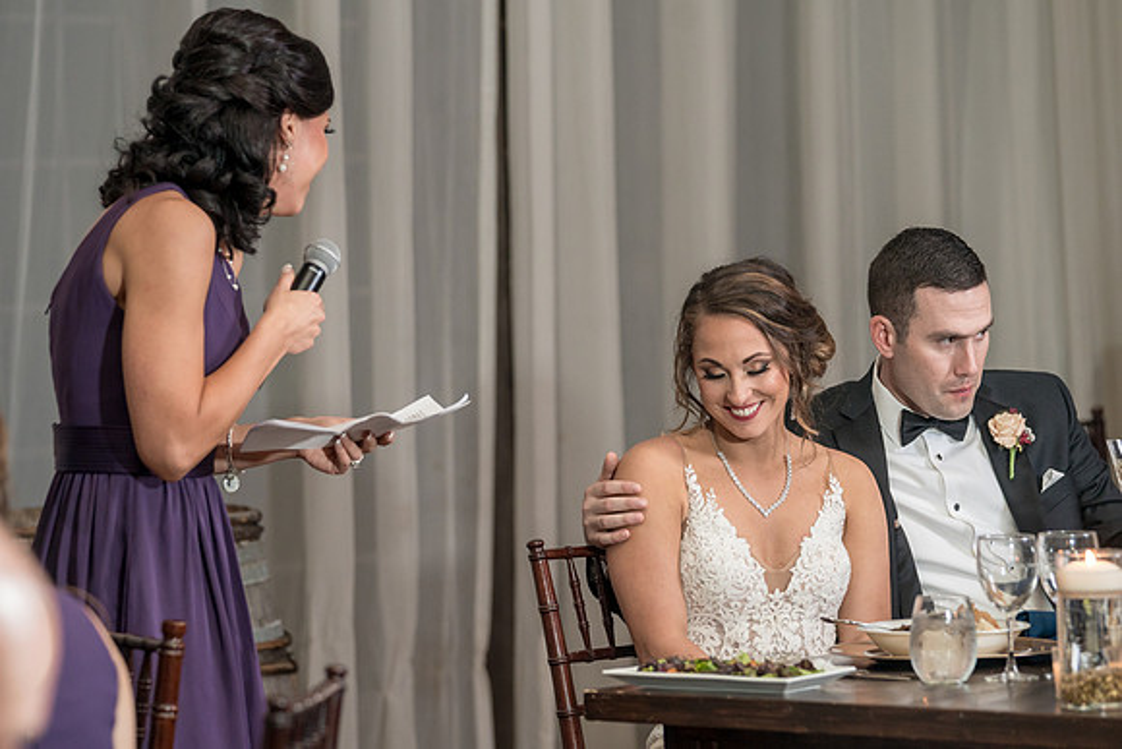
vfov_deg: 9.3
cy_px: 409
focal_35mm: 148
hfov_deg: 13.9
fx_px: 4601
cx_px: 554
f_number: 4
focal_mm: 131
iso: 2000
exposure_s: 1/200
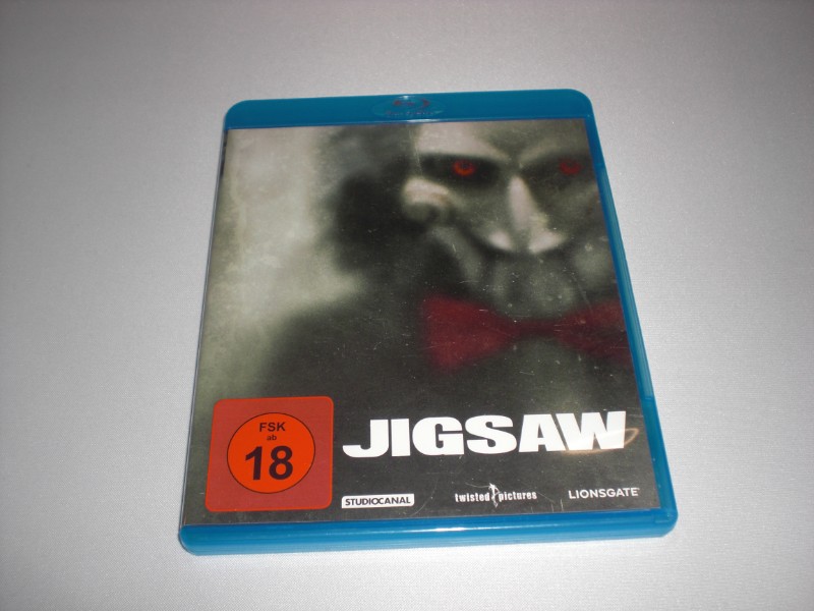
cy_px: 306
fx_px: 894
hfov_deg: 49.0
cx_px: 407
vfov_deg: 37.7
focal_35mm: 38
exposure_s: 1/60
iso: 64
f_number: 3.1
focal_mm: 6.3
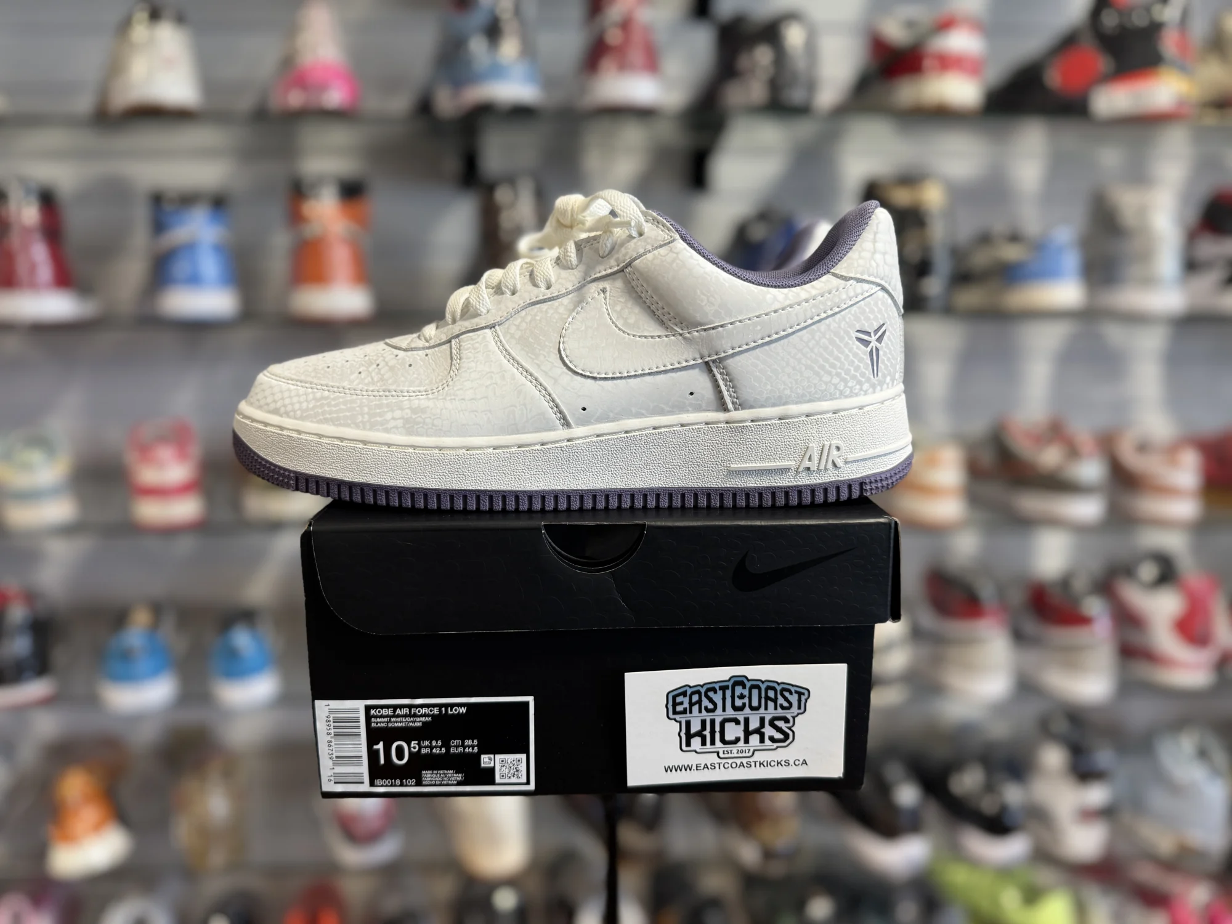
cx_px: 616
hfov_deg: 71.6
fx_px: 854
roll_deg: +0.4
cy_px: 462
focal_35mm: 24
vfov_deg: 56.8
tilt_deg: -10.7
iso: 160
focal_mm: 6.76
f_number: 1.78
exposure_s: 1/60
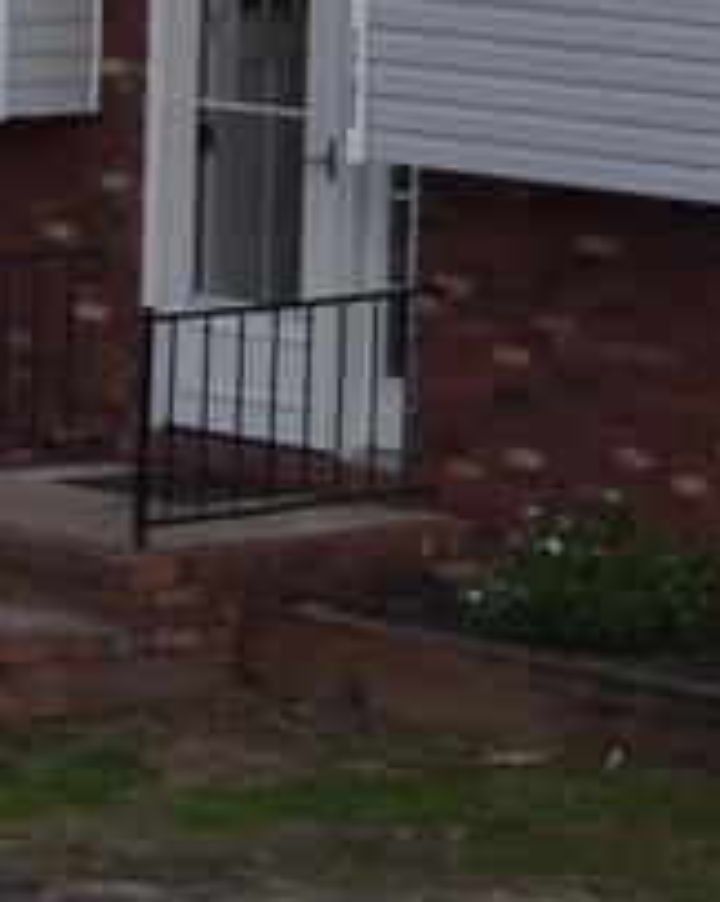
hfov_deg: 5.8
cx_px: 102
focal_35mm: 267
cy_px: -156
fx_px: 7111
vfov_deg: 7.2
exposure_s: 1/125
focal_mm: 25
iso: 250
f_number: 5.6
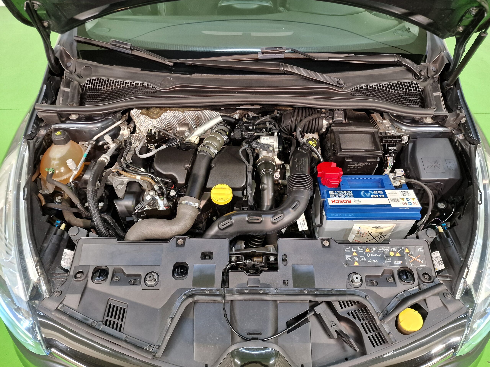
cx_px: 245
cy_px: 184
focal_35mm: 23
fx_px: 326
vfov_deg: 58.9
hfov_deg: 73.9
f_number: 1.8
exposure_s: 1/50
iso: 250
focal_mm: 6.4
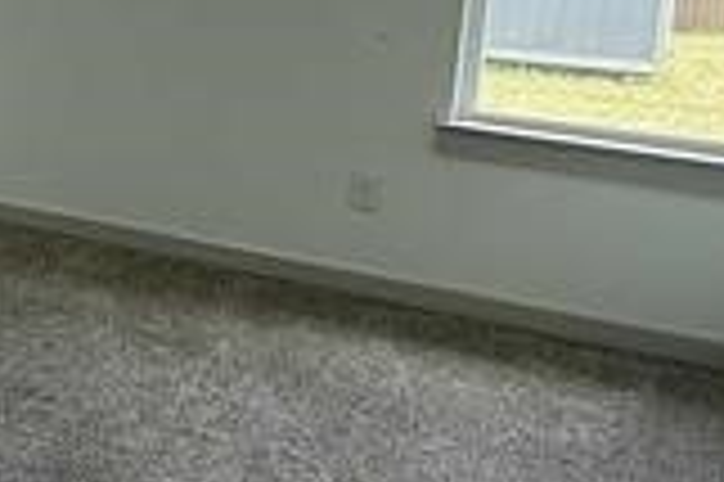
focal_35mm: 58
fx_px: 1165
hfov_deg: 32.7
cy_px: 99
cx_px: 63
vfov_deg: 23.0
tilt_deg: -9.2
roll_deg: -1.3
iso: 64
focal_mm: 2.22
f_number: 2.2
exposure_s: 1/99
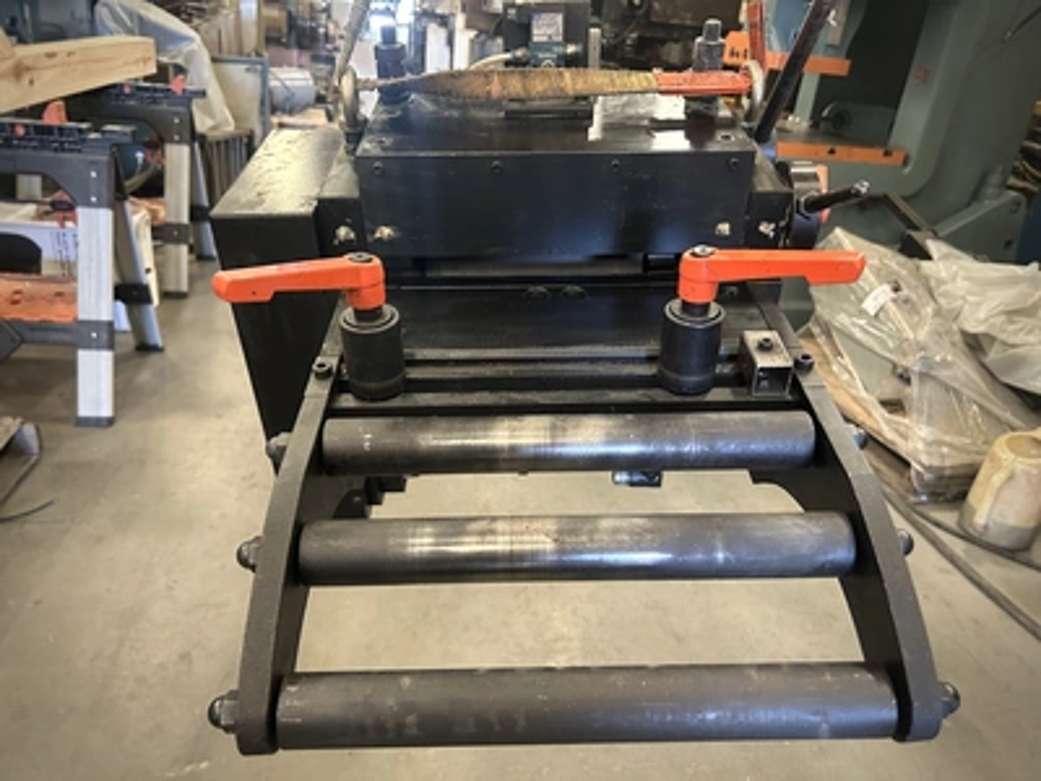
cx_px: 520
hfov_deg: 67.3
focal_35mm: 26
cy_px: 390
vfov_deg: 53.1
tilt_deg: -25.2
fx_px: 782
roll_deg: -6.4
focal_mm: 5.7
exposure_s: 1/60
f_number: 1.5
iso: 400
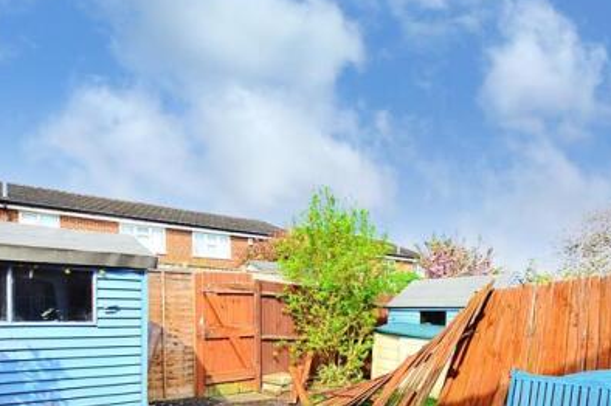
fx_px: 424
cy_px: 325
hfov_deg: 71.5
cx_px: 296
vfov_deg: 48.3
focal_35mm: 25
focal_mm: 10
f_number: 13
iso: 200
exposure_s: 1/40
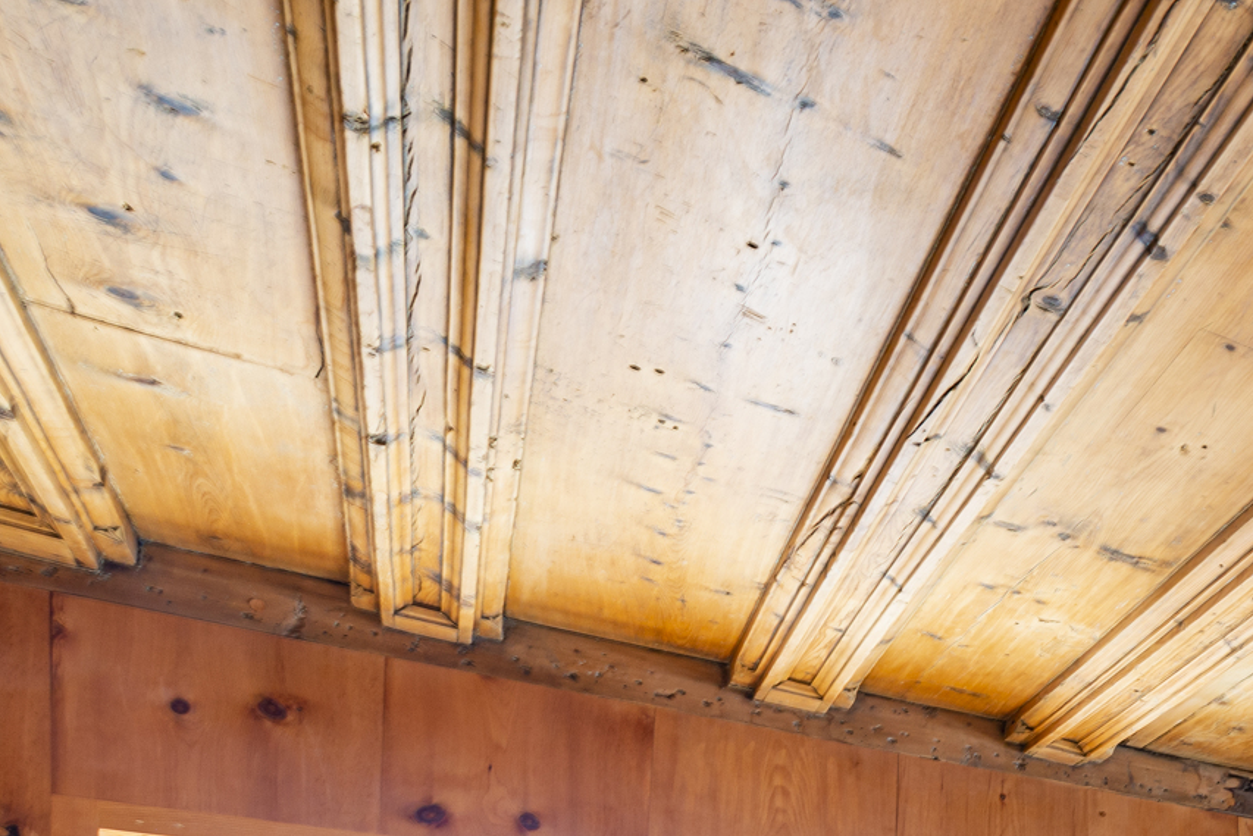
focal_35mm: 42
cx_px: 1844
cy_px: 1248
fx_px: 1462
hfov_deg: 29.6
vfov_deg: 24.7
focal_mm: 14
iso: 100
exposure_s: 1/3
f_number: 8
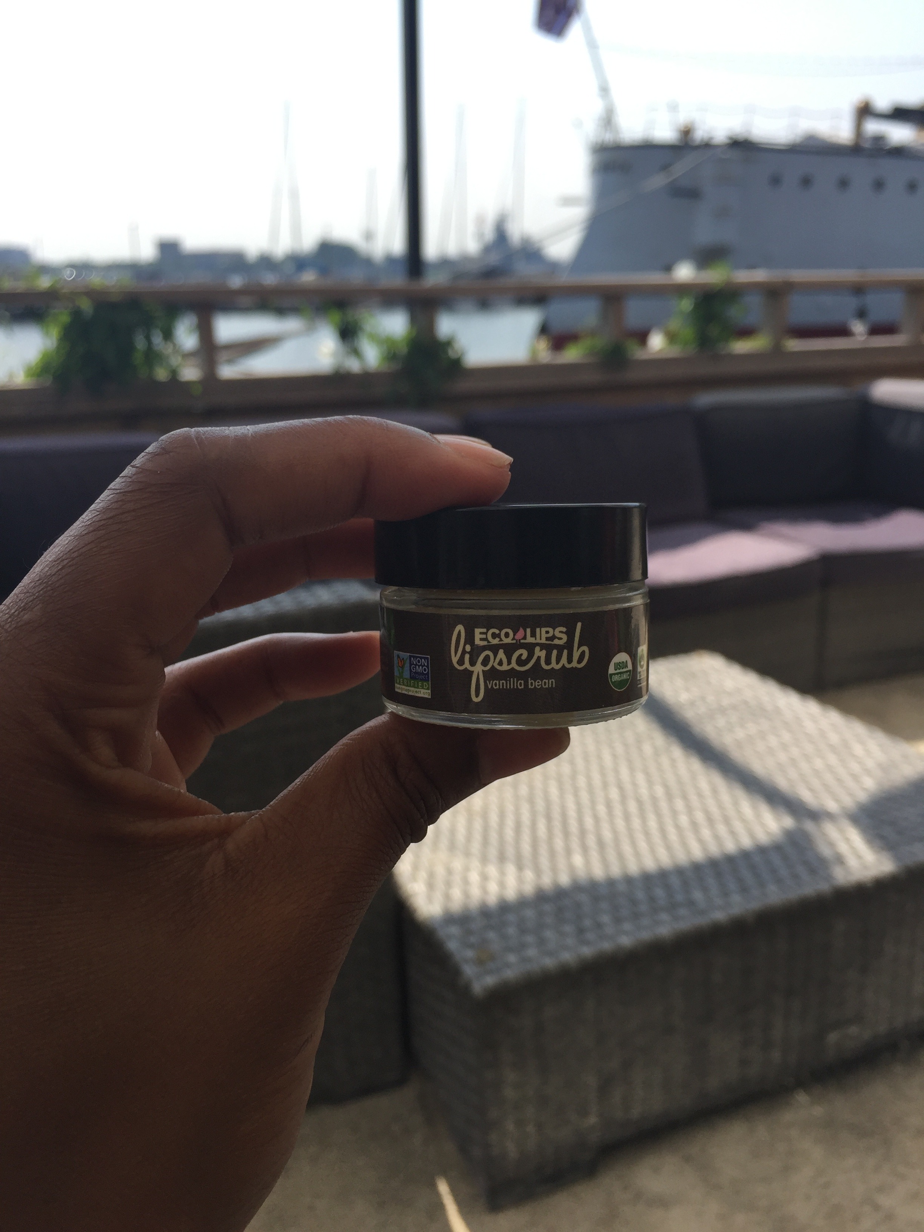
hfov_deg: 48.2
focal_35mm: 29
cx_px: 462
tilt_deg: -15.5
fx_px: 1032
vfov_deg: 61.7
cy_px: 616
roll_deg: +2.0
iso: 32
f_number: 2.2
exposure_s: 1/1647
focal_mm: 4.15
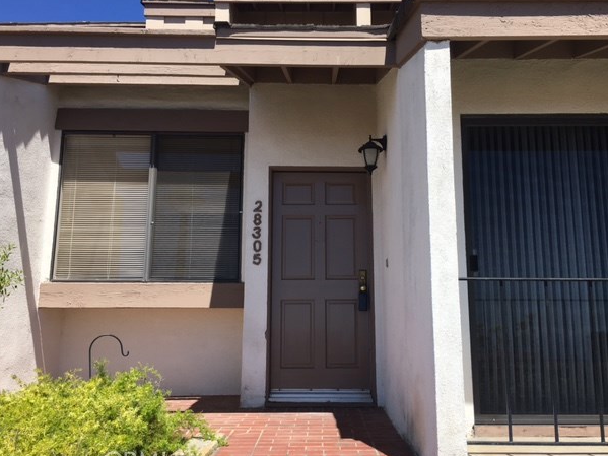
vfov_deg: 45.4
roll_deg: +0.9
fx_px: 544
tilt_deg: +10.3
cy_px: 232
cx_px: 319
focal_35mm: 31
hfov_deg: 58.3
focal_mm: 4.15
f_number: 2.2
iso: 25
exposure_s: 1/1538
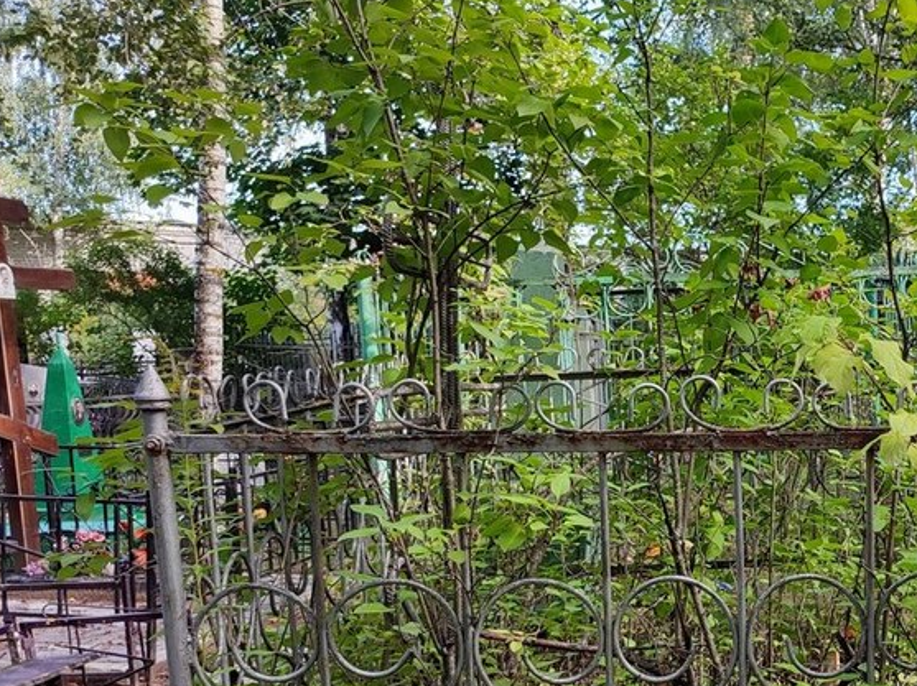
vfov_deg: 31.1
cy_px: 489
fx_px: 1218
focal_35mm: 46
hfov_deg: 38.6
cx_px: 812
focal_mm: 6.04
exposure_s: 1/103
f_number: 1.9
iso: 50
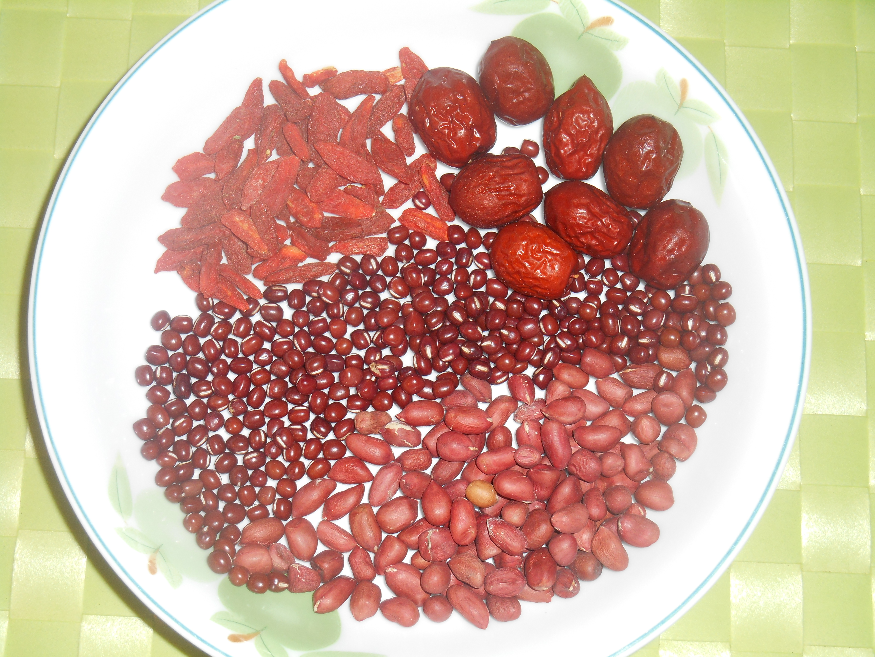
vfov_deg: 27.5
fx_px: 1340
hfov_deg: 36.2
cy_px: 328
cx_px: 438
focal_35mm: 53
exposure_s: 1/30
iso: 80
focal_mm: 9.5
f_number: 4.2
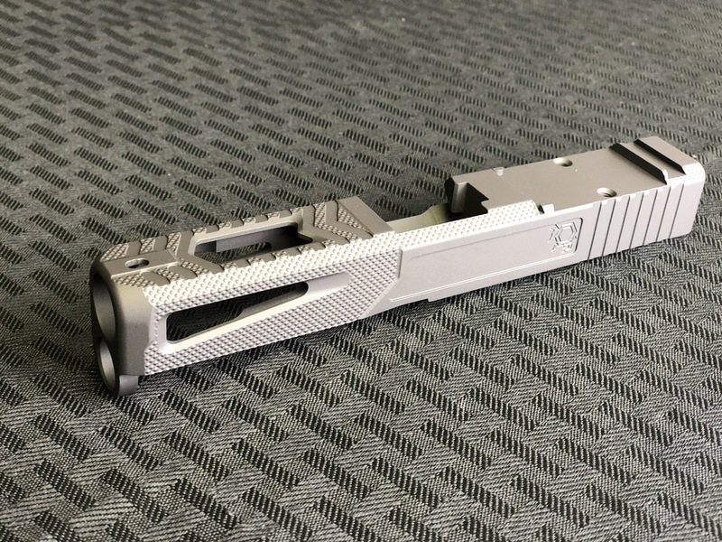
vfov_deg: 28.0
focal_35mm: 52
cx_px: 361
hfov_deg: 36.8
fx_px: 1085
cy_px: 271
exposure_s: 1/24
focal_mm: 6
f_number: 2.4
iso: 160
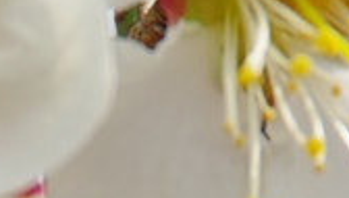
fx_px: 18661
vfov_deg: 0.6
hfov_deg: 1.1
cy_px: 490
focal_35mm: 2014
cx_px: 72
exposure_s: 1/320
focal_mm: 135
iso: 200
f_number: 6.3
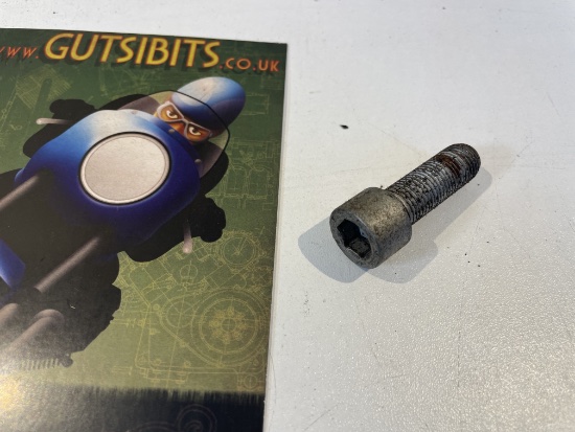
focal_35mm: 26
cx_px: 288
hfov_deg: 67.3
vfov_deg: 53.1
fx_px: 432
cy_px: 216
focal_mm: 4.2
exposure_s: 1/100
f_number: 1.6
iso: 50
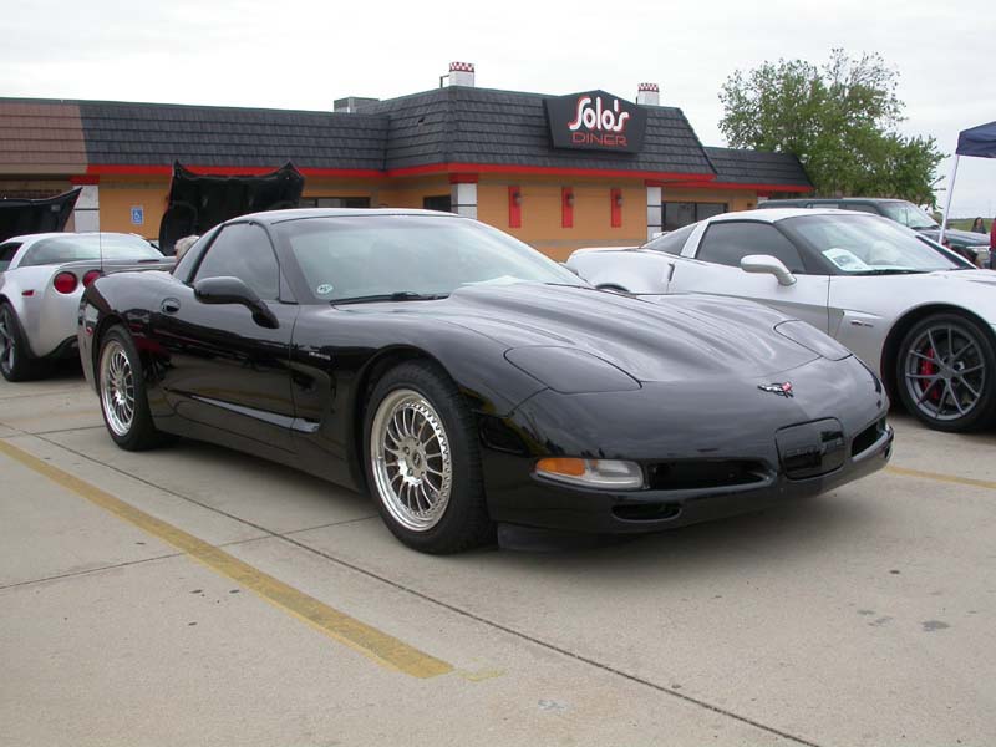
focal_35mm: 38
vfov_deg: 37.7
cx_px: 498
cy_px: 374
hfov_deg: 49.0
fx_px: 1093
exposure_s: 1/229
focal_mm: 7.85
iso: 100
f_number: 6
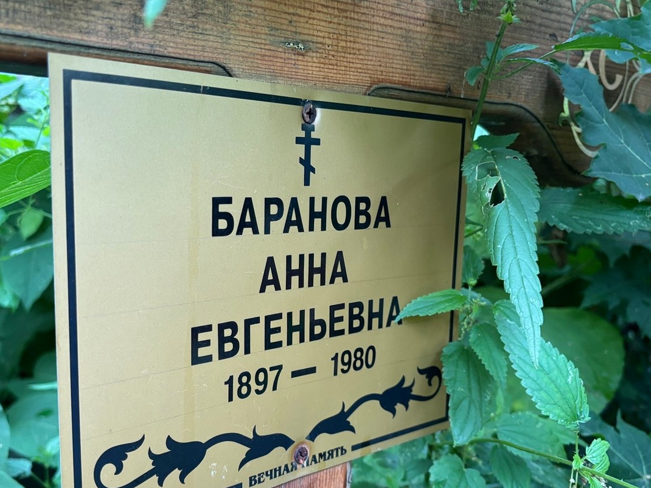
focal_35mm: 35
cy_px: 288
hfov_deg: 52.5
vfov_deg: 40.5
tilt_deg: -11.1
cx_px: 286
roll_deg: -3.9
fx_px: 658
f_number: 1.6
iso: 125
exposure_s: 1/80
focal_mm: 5.96
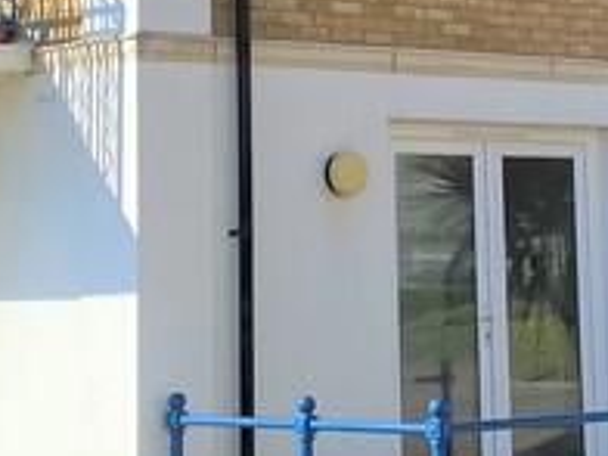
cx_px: 465
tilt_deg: +11.0
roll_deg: +0.5
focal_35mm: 136
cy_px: -96
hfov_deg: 14.4
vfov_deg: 10.7
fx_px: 2389
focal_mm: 4.25
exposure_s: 1/3610
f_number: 1.8
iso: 32
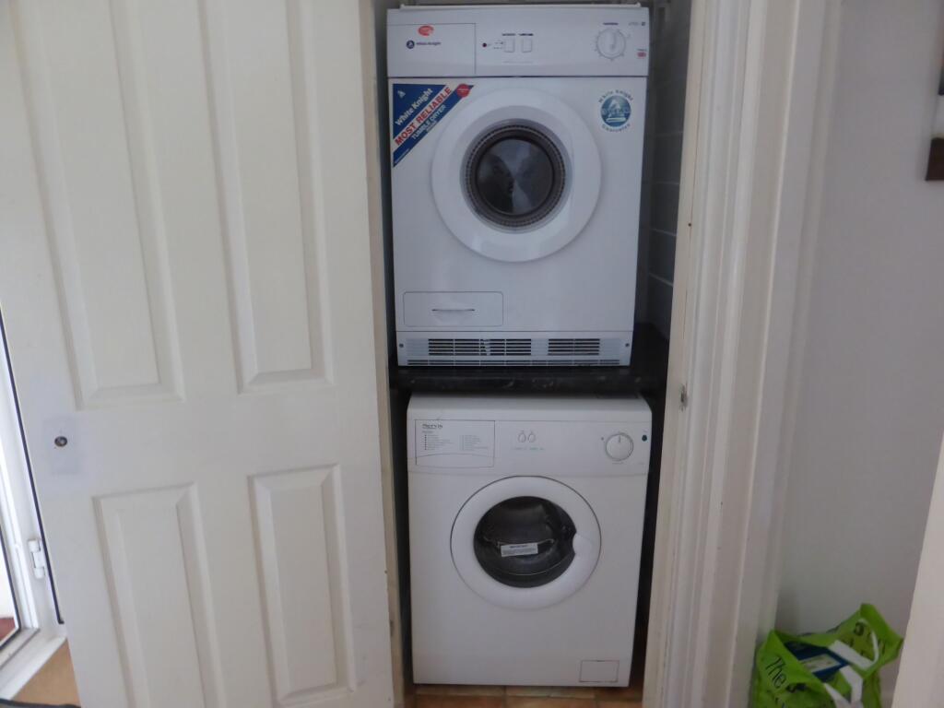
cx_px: 472
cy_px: 354
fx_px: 682
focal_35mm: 25
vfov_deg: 54.9
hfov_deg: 69.4
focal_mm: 4.3
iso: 400
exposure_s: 1/25
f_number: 3.3
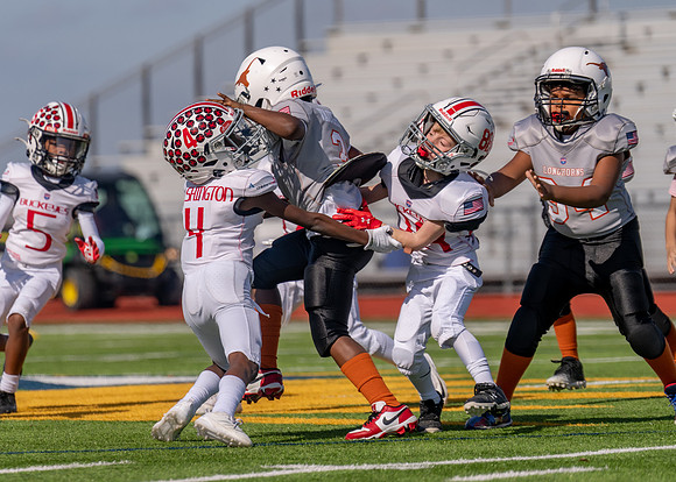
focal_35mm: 297
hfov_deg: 6.8
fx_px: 5700
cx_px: 185
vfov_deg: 4.8
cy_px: 211
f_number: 4
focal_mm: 209
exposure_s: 1/2000
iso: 100
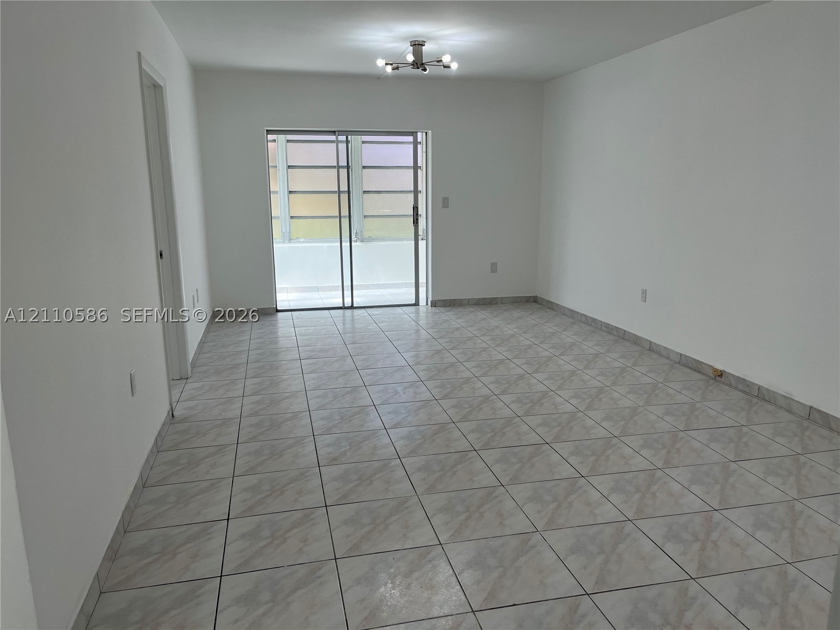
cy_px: 315
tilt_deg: -12.0
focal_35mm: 26
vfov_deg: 53.1
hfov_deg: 67.3
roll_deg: +0.6
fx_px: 631
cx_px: 420
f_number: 1.6
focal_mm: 5.1
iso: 50
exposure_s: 1/393
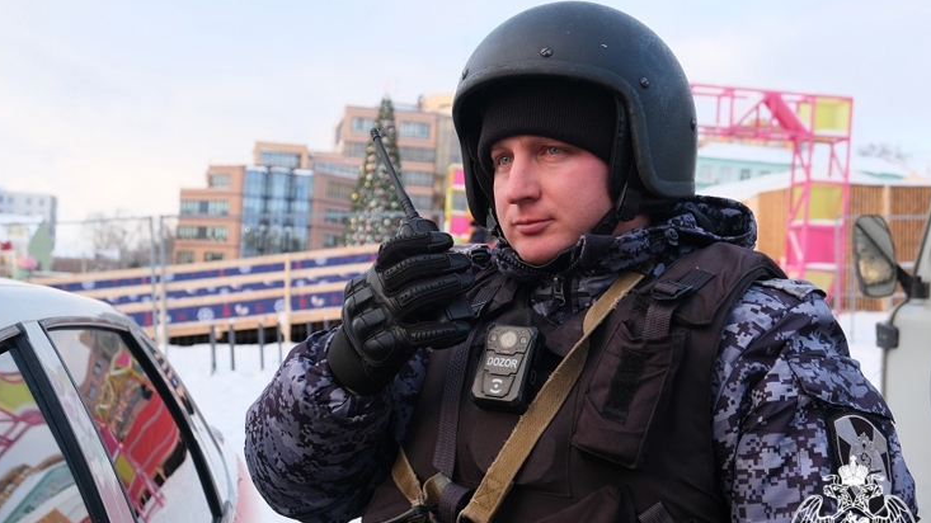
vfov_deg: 26.5
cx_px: 465
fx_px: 1111
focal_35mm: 45
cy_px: 292
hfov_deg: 45.5
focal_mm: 27.7
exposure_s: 1/150
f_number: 4.5
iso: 320
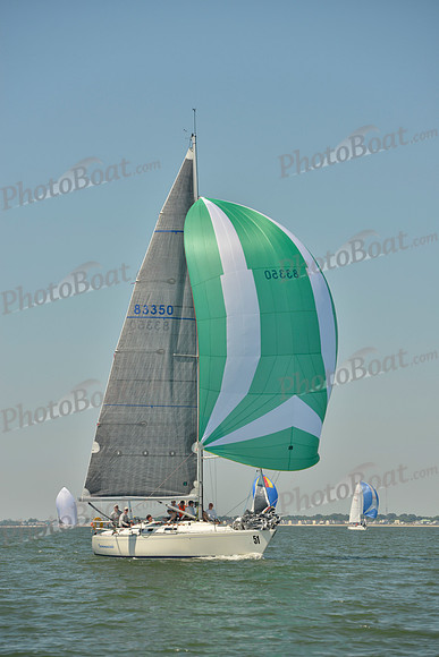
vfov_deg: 16.4
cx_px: 220
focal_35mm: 125
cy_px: 328
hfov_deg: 11.0
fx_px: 2285
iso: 200
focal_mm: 125
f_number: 6.3
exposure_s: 1/800
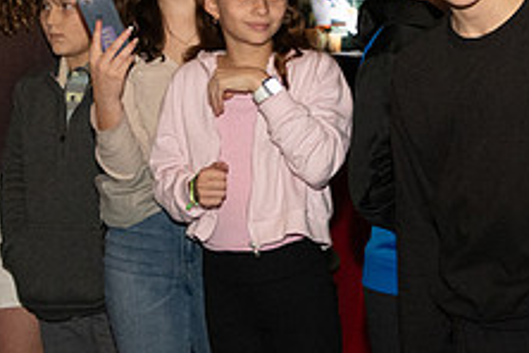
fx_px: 2307
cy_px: 109
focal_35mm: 157
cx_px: 319
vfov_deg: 8.7
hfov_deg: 13.1
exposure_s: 1/100
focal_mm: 40
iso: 4000
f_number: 8
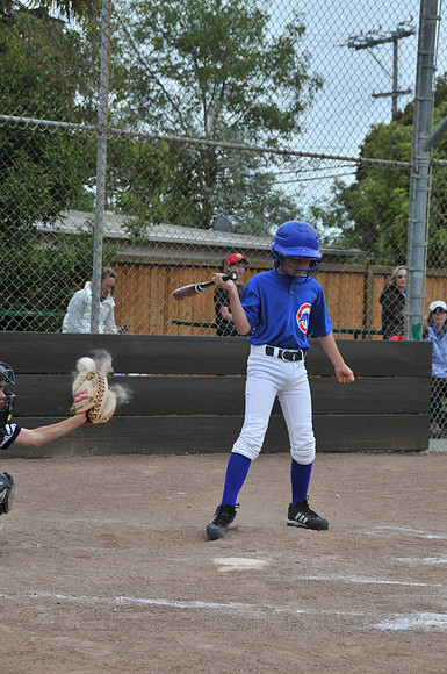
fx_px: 1737
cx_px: 224
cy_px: 337
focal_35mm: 93
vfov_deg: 21.9
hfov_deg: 14.7
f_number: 8
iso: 200
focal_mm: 62
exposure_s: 1/250
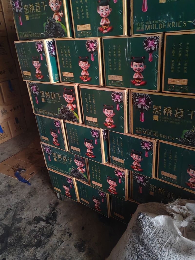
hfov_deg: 51.3
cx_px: 98
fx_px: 203
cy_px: 130
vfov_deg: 65.3
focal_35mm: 27
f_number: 1.9
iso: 4000
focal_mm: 5.52
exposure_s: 1/100
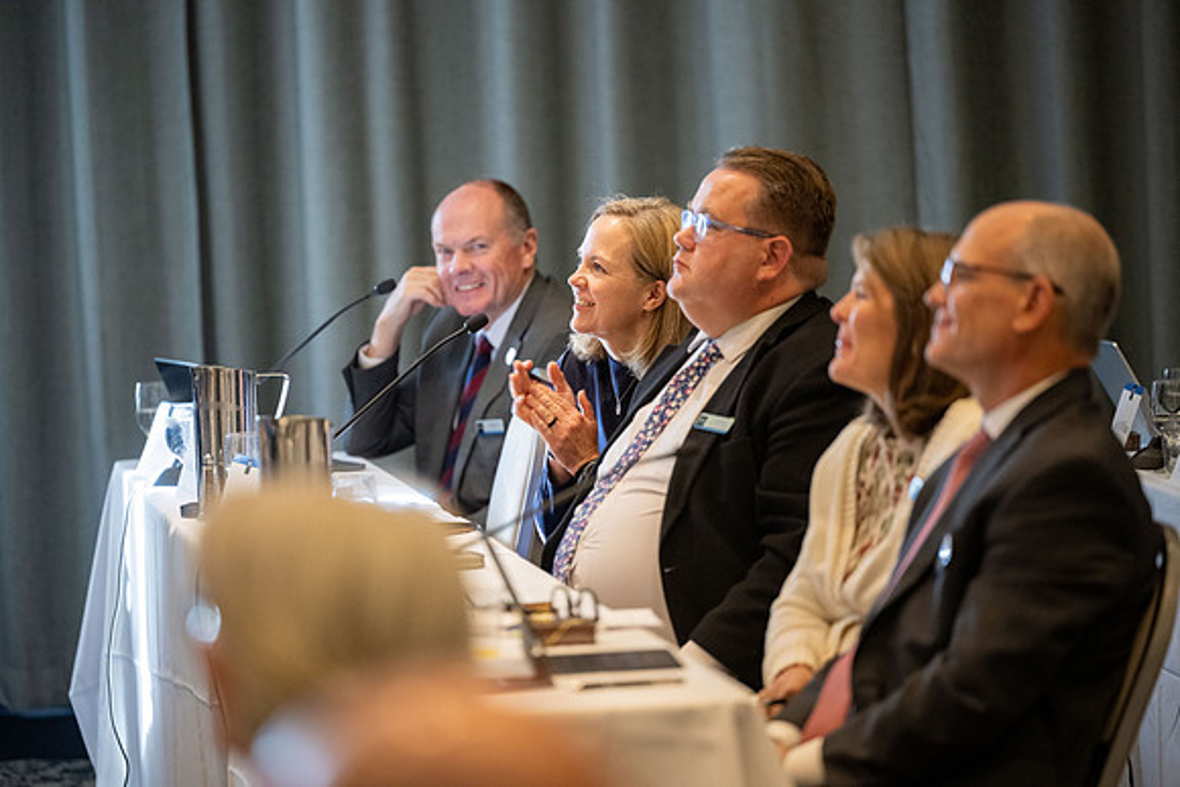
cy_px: 394
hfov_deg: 10.3
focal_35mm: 200
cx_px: 590
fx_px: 6557
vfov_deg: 6.9
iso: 2000
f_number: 2.8
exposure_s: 1/200
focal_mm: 200
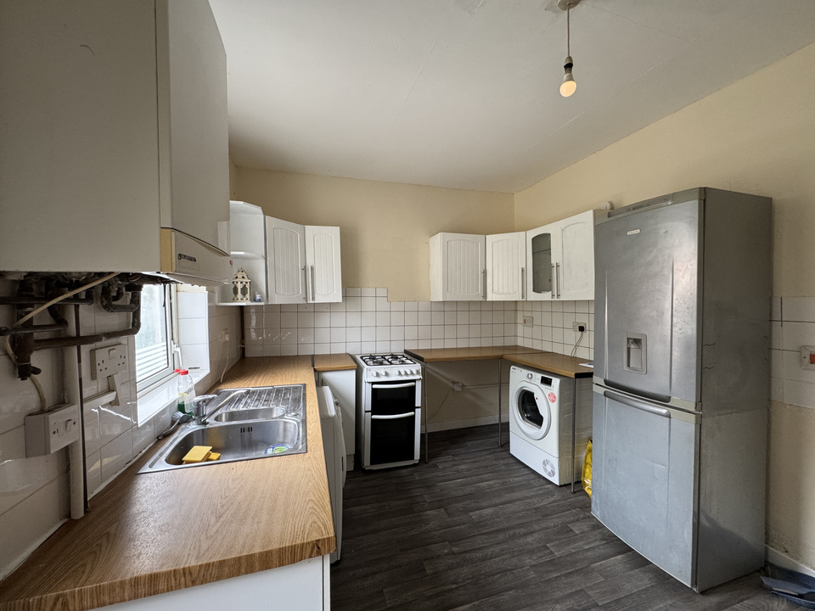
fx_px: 330
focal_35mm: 14
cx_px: 408
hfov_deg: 102.1
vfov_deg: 85.7
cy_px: 306
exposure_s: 1/99
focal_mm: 2.22
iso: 200
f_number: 2.2
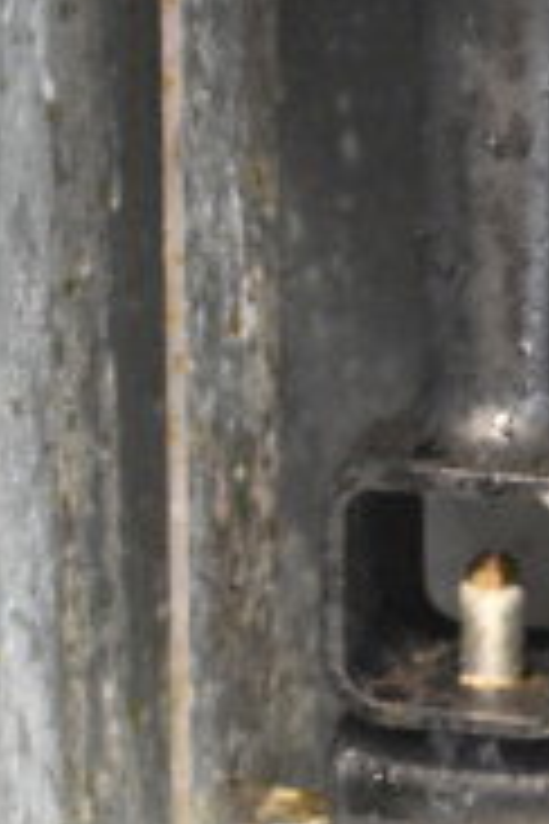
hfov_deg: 8.5
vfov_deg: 13.6
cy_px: 200
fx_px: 3431
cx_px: 1202
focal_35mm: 150
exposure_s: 1/30
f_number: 3.5
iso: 5000
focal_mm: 20
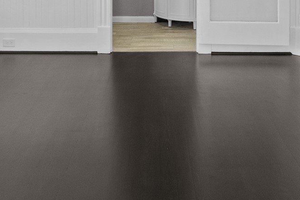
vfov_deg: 22.1
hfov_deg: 37.5
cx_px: 151
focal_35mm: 53
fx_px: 442
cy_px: -80
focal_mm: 16
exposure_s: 1/25
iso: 2000
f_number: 10
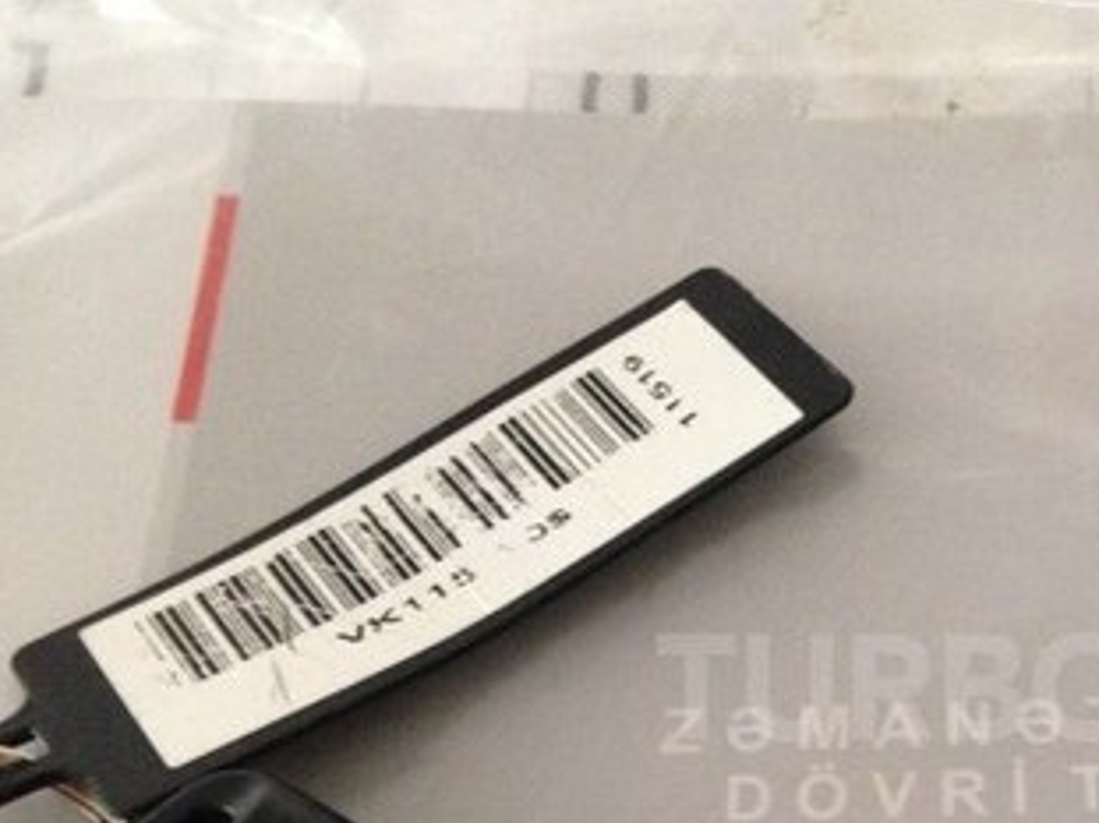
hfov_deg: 26.7
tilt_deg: -51.3
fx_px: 2222
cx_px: 1018
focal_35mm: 70
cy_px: 687
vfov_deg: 20.7
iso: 320
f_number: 2.4
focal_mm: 4.12
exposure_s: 1/17
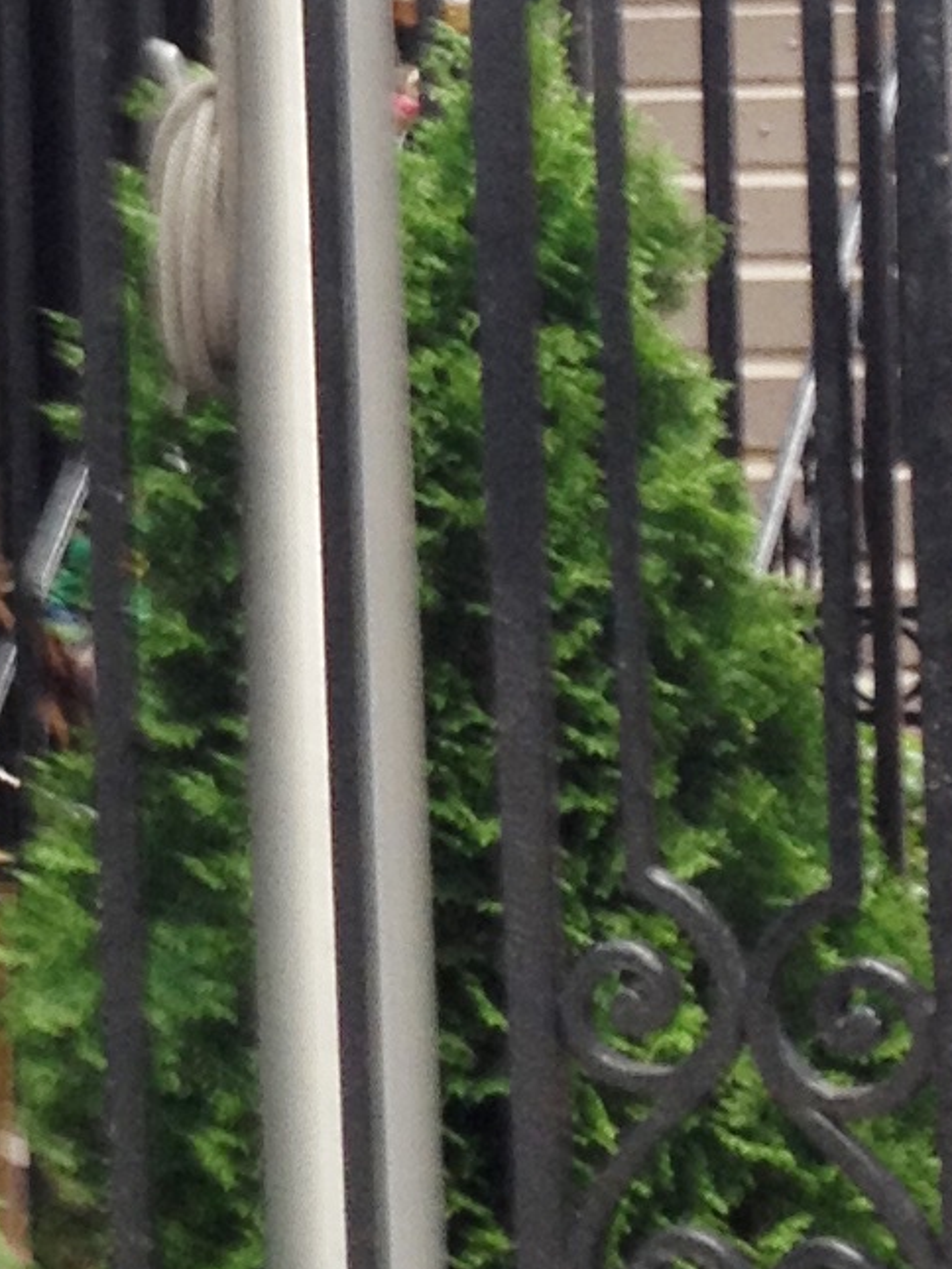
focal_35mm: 177
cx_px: -450
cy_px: 28
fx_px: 6488
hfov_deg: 8.2
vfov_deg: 11.1
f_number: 2.4
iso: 64
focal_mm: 4.28
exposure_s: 1/40
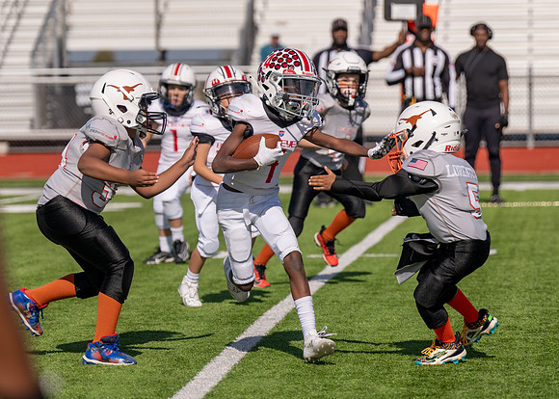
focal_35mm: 236
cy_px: 203
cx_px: 245
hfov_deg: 8.5
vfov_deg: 6.1
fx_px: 3741
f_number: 4
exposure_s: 1/3200
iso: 160
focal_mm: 178
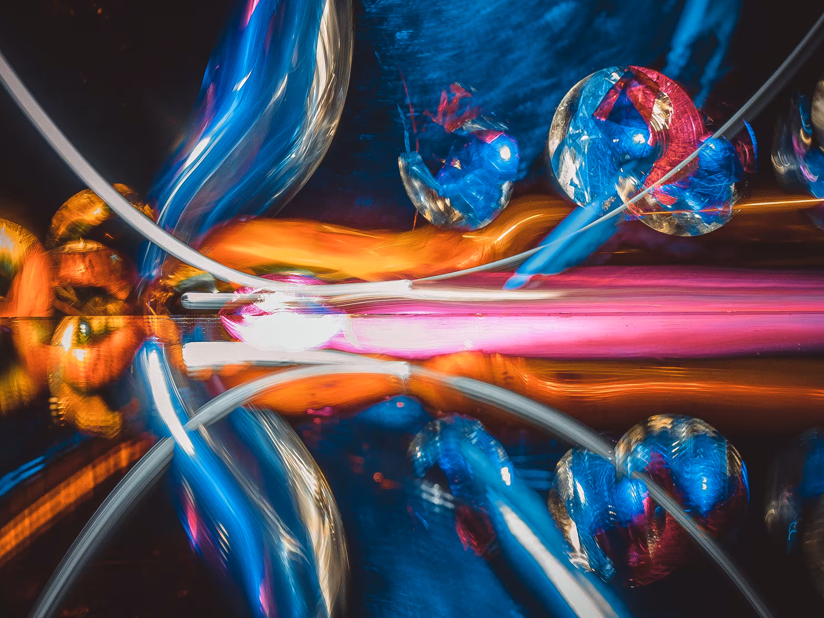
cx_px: 375
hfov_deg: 28.1
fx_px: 1643
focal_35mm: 69
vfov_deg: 21.3
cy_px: 285
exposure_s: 2
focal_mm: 22
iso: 200
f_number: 4.5
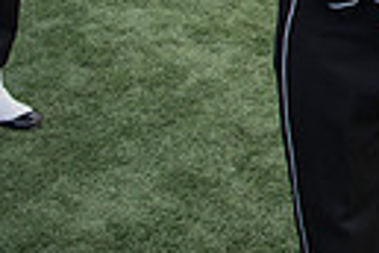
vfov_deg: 11.5
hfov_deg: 15.0
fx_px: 1137
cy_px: -240
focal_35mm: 108
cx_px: 779
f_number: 3.5
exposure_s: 1/500
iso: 140
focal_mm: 24
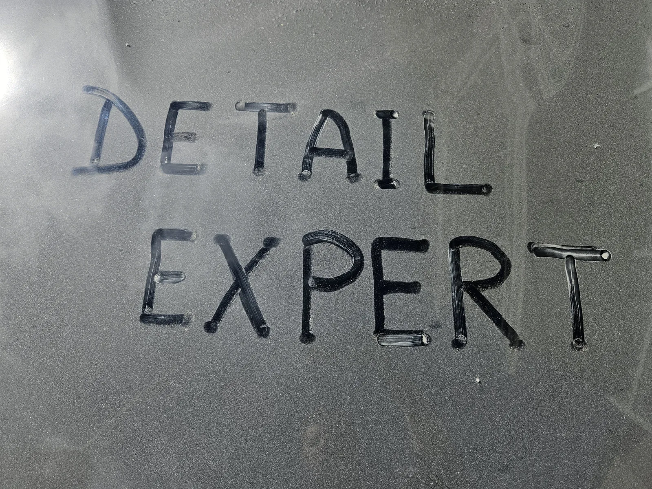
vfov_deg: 58.9
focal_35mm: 23
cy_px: 244
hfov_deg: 73.9
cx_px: 326
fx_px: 433
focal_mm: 5.4
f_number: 1.8
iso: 32
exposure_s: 1/1429
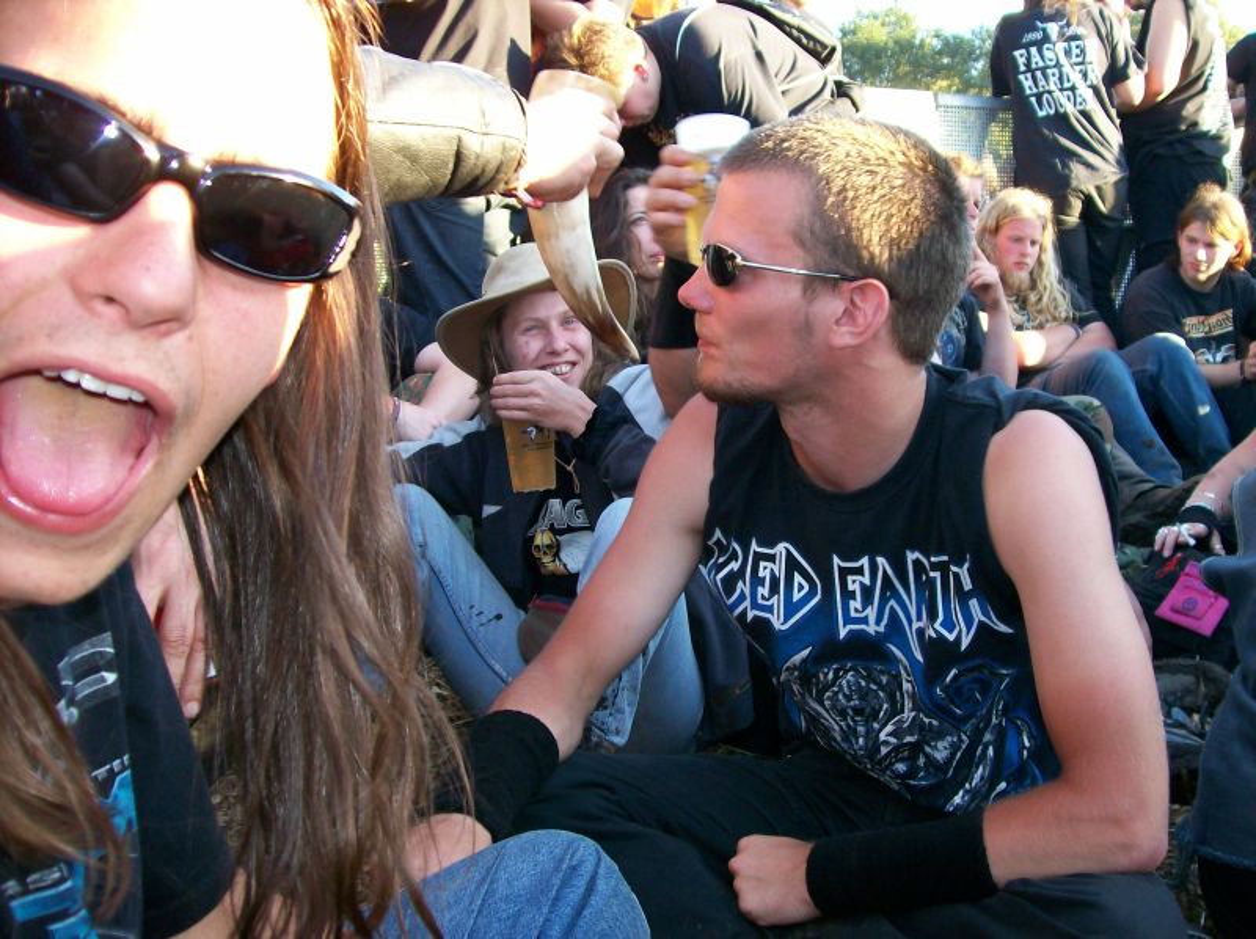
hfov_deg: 51.4
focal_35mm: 36
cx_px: 628
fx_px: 1305
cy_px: 470
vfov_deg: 39.6
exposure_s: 1/64
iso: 80
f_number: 2.7
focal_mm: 6
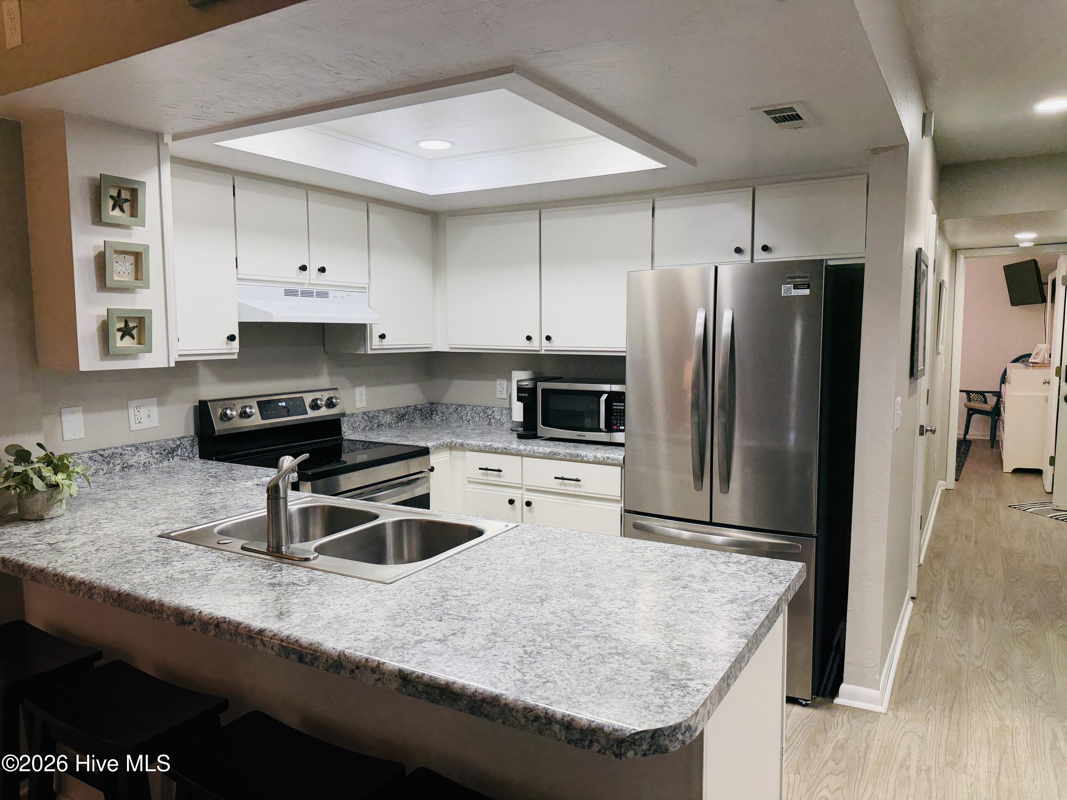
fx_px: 740
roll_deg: +0.7
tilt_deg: -6.2
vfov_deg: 56.8
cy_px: 400
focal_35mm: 24
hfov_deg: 71.6
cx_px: 534
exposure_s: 1/120
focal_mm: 6.76
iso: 160
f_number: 1.78
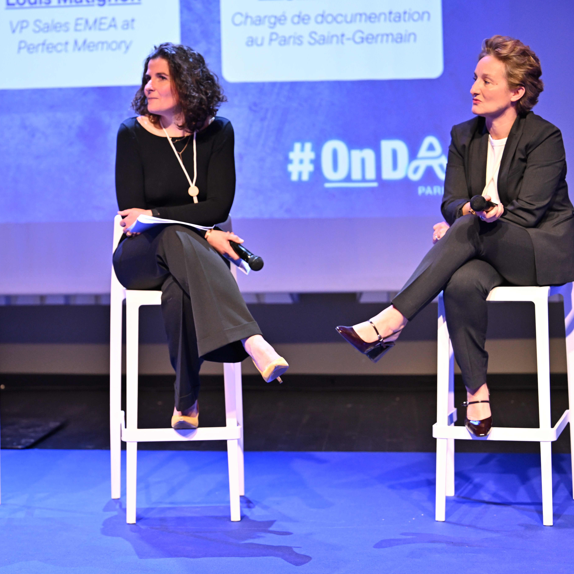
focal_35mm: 90
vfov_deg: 19.3
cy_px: 288
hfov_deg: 19.2
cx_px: 147
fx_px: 1688
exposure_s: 1/160
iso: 1600
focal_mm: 70
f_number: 2.8
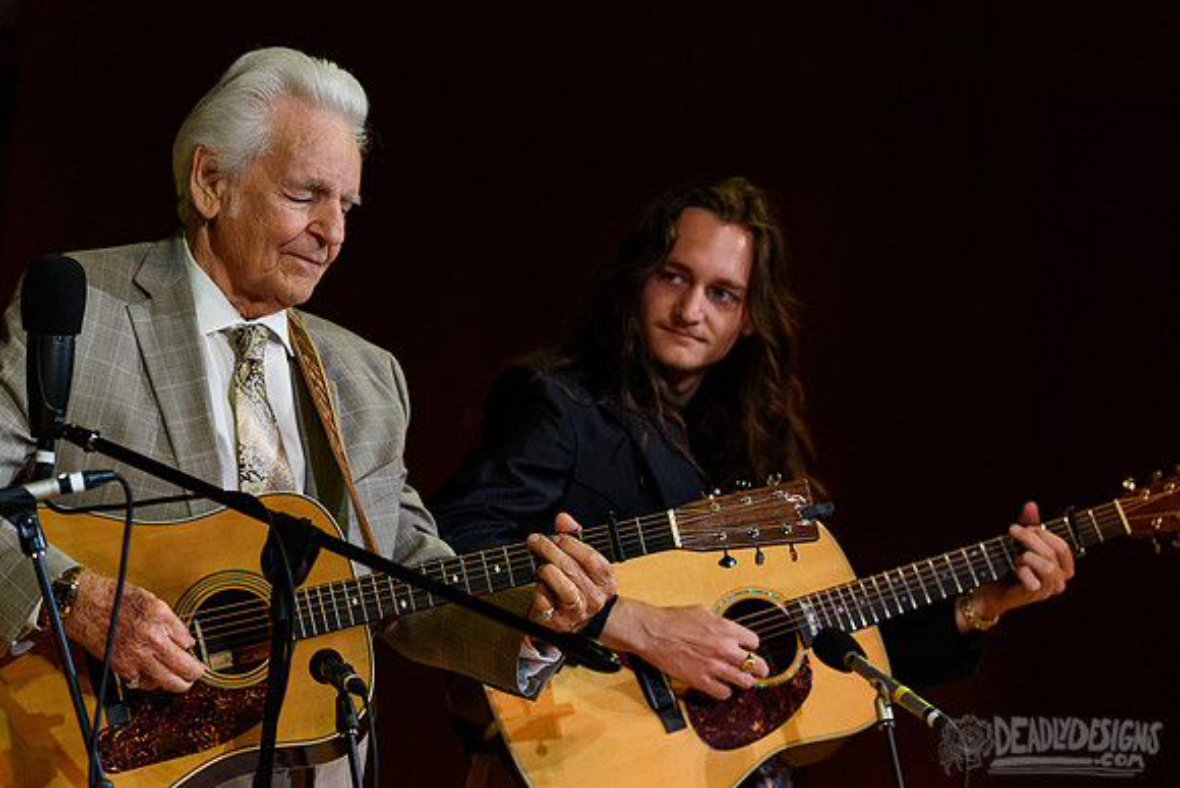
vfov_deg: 4.4
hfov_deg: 6.6
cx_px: 590
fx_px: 10163
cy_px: 394
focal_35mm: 310
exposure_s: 1/500
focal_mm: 310
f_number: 5.6
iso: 2500
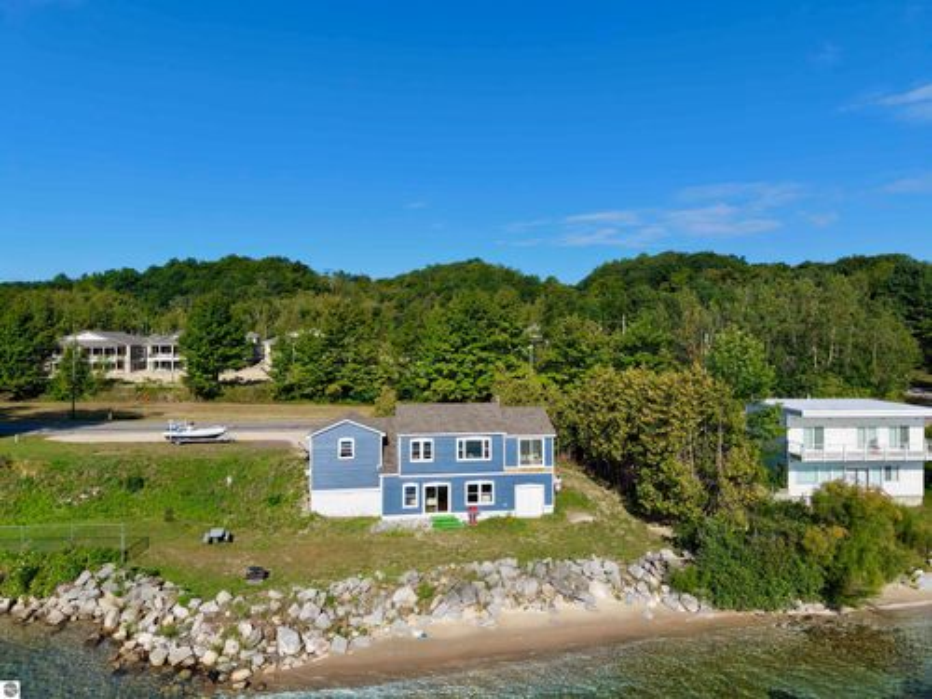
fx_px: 646
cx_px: 466
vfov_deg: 56.8
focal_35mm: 24
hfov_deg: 71.6
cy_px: 350
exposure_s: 1/8000
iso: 200
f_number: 1.8
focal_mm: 8.67
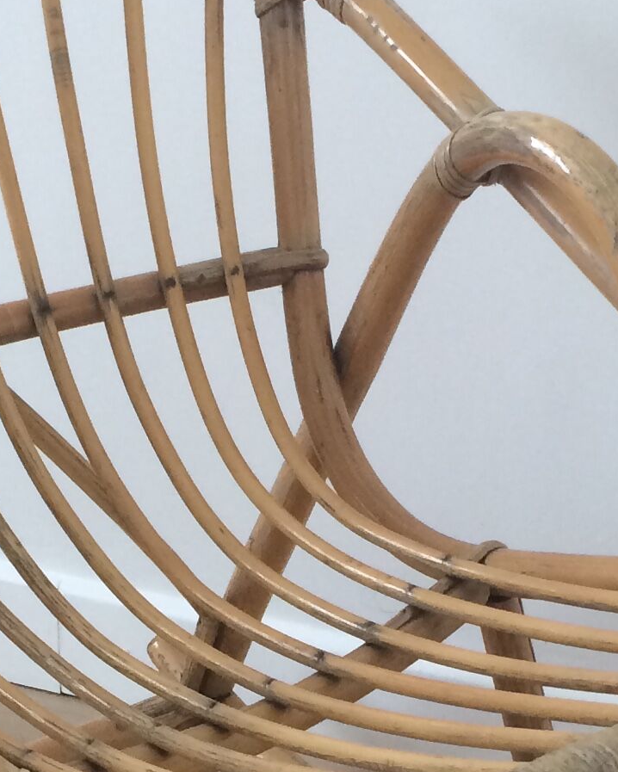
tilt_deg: -28.1
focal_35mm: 103
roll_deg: +1.0
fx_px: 2354
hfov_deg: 15.0
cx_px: 269
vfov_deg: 18.2
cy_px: 738
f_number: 2.2
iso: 50
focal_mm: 4.15
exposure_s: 1/33
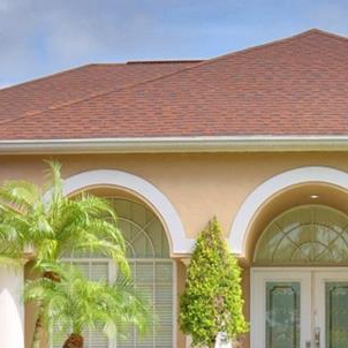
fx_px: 1535
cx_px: 236
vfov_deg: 12.7
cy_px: 375
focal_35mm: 135
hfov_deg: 12.9
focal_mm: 20
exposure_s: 1/800
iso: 100
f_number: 5.6
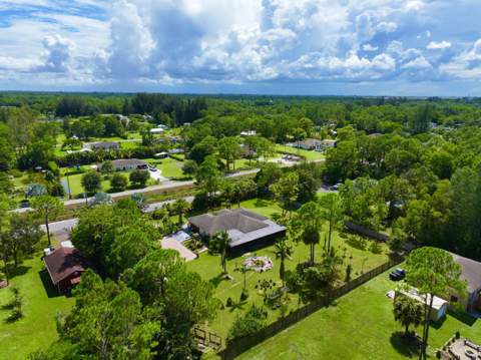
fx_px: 333
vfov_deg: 56.7
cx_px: 240
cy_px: 180
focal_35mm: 24
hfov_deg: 71.7
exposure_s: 1/2500
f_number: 2.8
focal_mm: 12.29
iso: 110
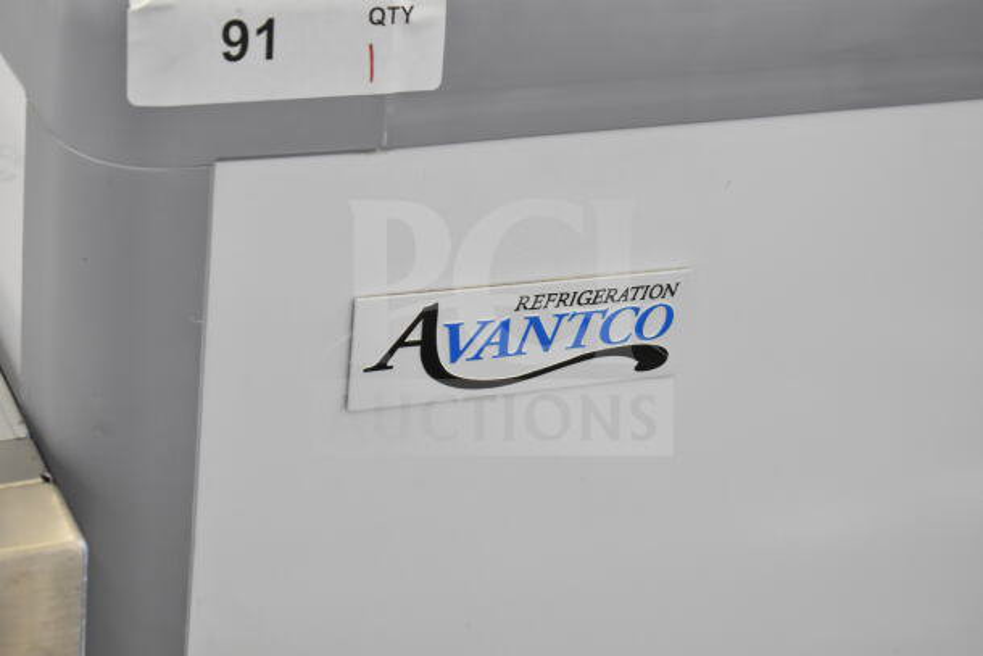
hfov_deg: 24.6
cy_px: 328
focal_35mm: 82
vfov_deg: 16.6
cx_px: 492
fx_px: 2253
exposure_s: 1/100
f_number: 5.6
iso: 2500
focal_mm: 55
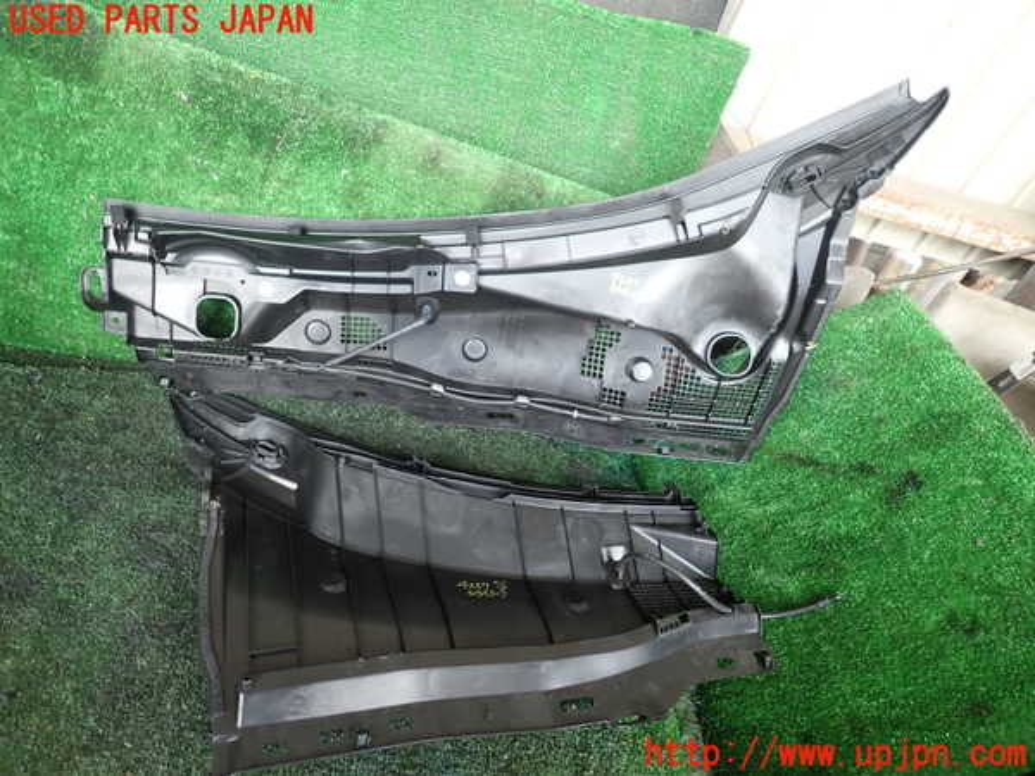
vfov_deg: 54.9
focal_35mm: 25
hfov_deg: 69.4
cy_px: 388
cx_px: 518
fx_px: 747
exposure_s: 1/30
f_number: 2
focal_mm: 4.5
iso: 200
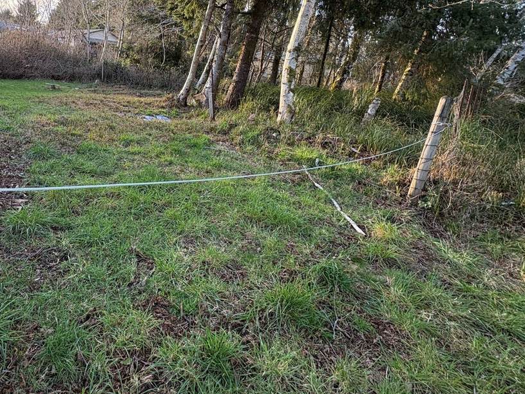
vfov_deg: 59.3
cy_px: 124
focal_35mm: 22
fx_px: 334
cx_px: 164
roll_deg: -6.7
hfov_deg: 73.5
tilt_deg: -10.5
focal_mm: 2.22
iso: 125
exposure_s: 1/131
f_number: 2.2
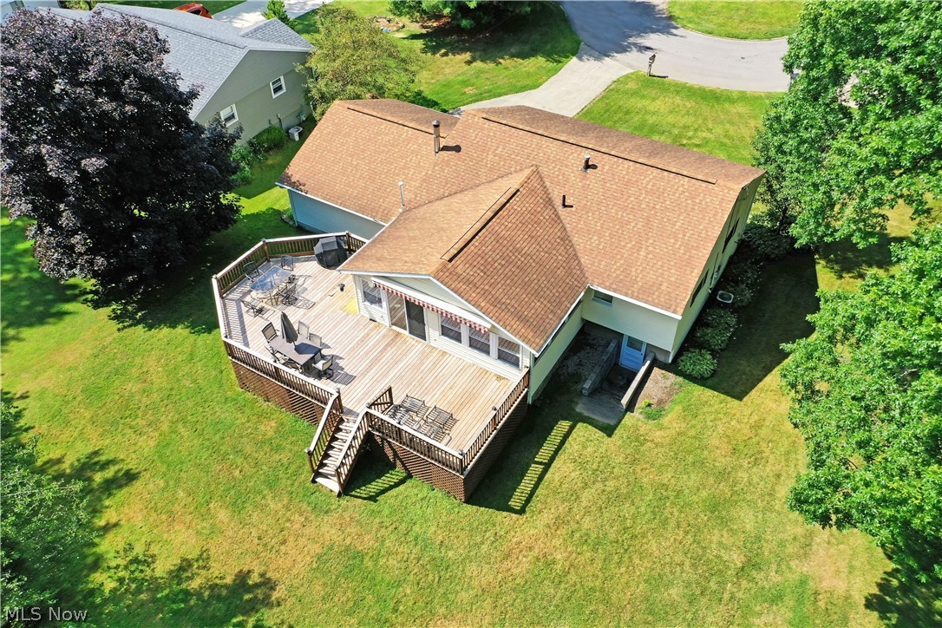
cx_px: 471
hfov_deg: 65.5
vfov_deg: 46.4
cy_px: 314
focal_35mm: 28
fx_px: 733
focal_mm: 10.26
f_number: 5.6
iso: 100
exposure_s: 1/400
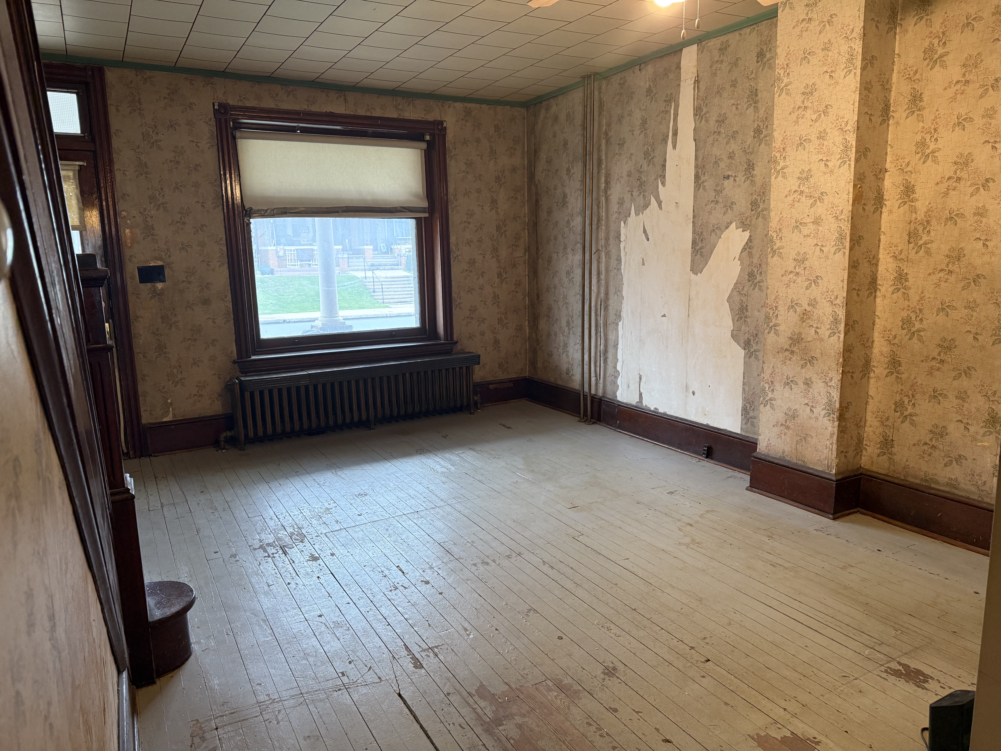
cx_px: 500
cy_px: 376
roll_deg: +1.3
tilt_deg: -9.9
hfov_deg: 71.6
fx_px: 694
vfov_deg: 56.8
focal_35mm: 24
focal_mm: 6.76
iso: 320
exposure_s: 1/60
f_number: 1.78
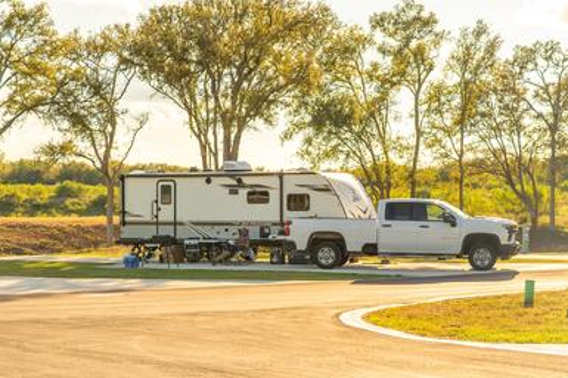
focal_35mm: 88
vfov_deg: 15.5
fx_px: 1387
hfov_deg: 23.1
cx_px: 284
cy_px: 189
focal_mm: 85
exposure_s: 1/1000
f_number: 6.3
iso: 100
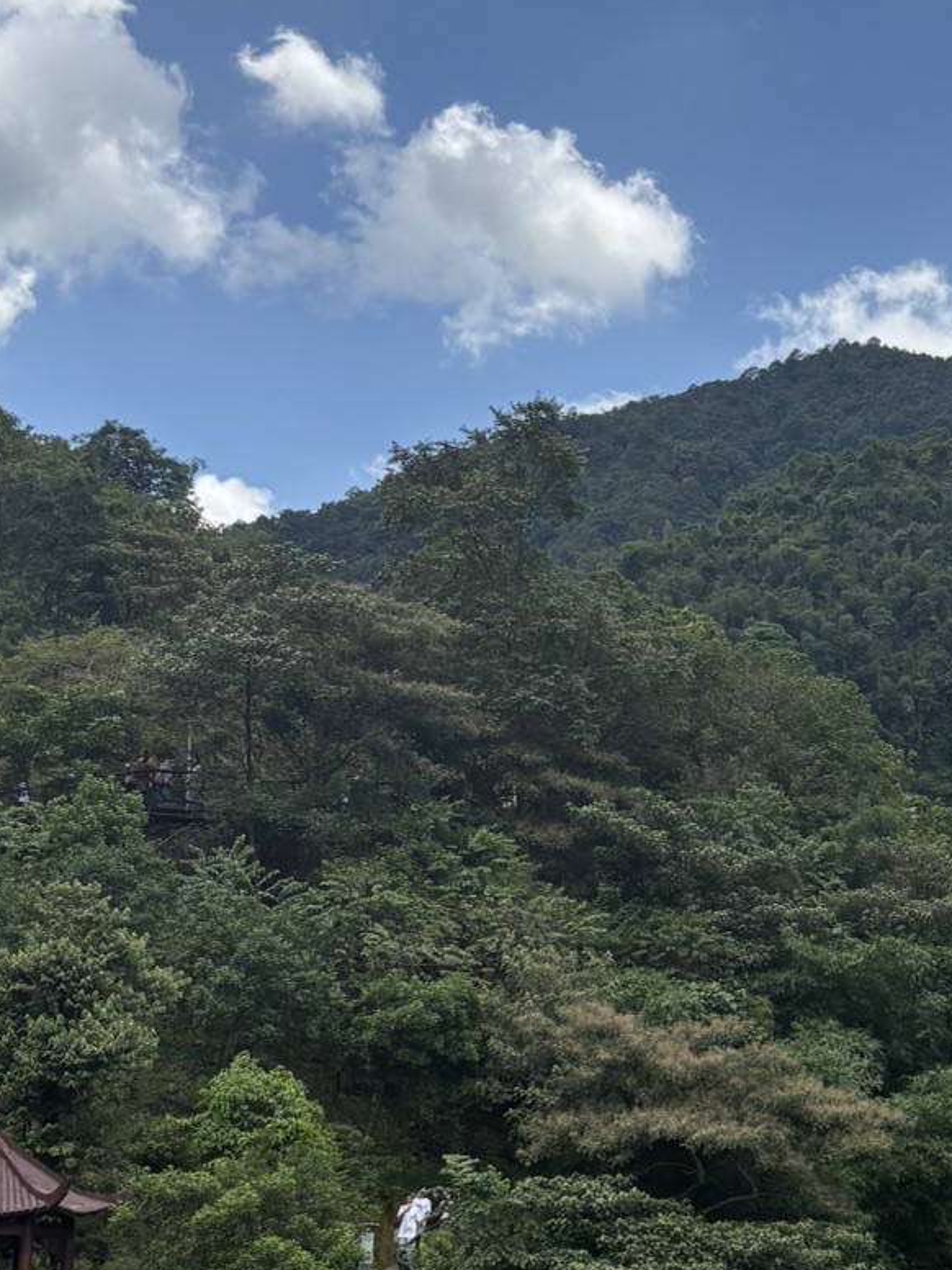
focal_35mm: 67
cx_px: 1008
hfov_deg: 21.0
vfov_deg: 28.9
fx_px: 2457
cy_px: 741
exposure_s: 1/3125
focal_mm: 5.96
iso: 50
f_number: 1.6
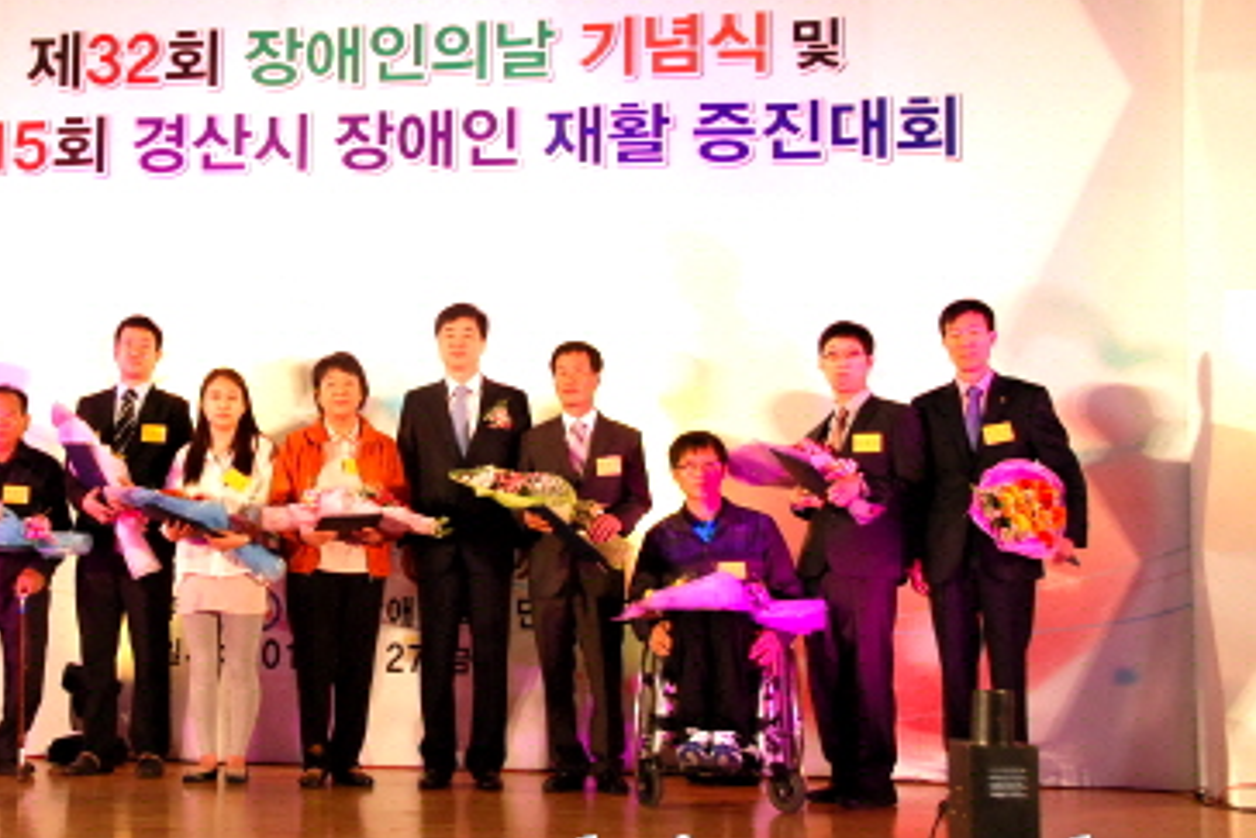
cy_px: 410
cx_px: 397
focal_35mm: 56
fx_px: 1944
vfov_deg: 24.3
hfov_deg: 35.4
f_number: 5.6
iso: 800
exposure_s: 1/125
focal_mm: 27
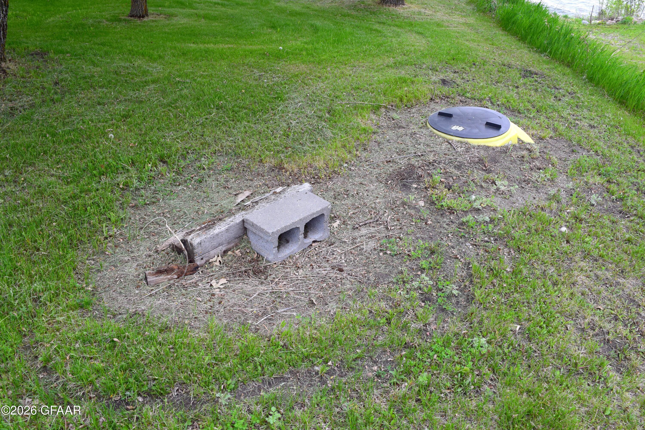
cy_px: 215
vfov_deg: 40.0
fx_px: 591
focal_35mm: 33
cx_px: 322
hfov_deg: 57.2
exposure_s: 1/100
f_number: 9
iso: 400
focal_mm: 22
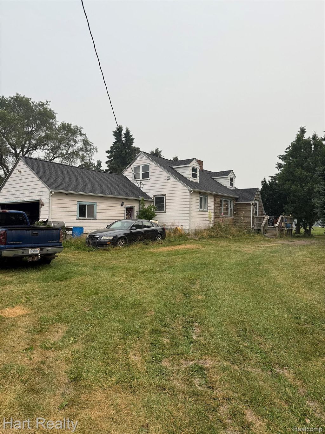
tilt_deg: +2.0
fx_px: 300
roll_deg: -0.8
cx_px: 162
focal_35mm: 24
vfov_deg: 71.6
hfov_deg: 56.8
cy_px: 217
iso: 80
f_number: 1.78
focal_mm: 6.76
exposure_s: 1/1901
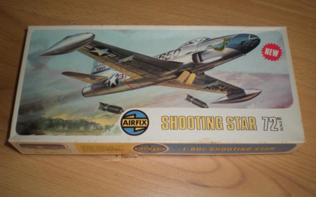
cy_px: 106
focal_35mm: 41
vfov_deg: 31.2
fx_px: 353
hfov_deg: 48.2
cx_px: 157
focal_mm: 6.3
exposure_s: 1/37.6
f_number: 3.1
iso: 64
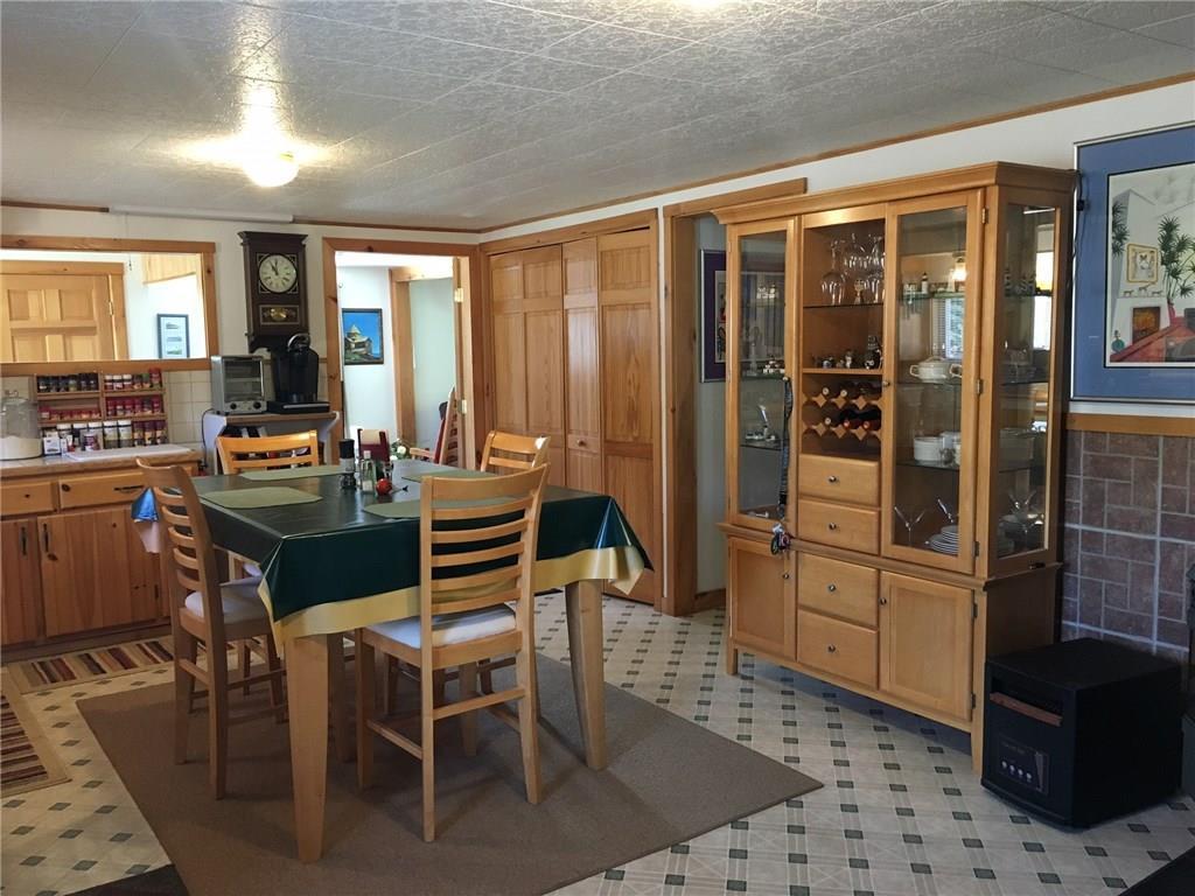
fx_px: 1001
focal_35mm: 29
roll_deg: +1.0
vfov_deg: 48.2
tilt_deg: -4.8
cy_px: 448
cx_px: 598
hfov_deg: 61.7
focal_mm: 4.15
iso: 160
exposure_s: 1/30
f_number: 2.2
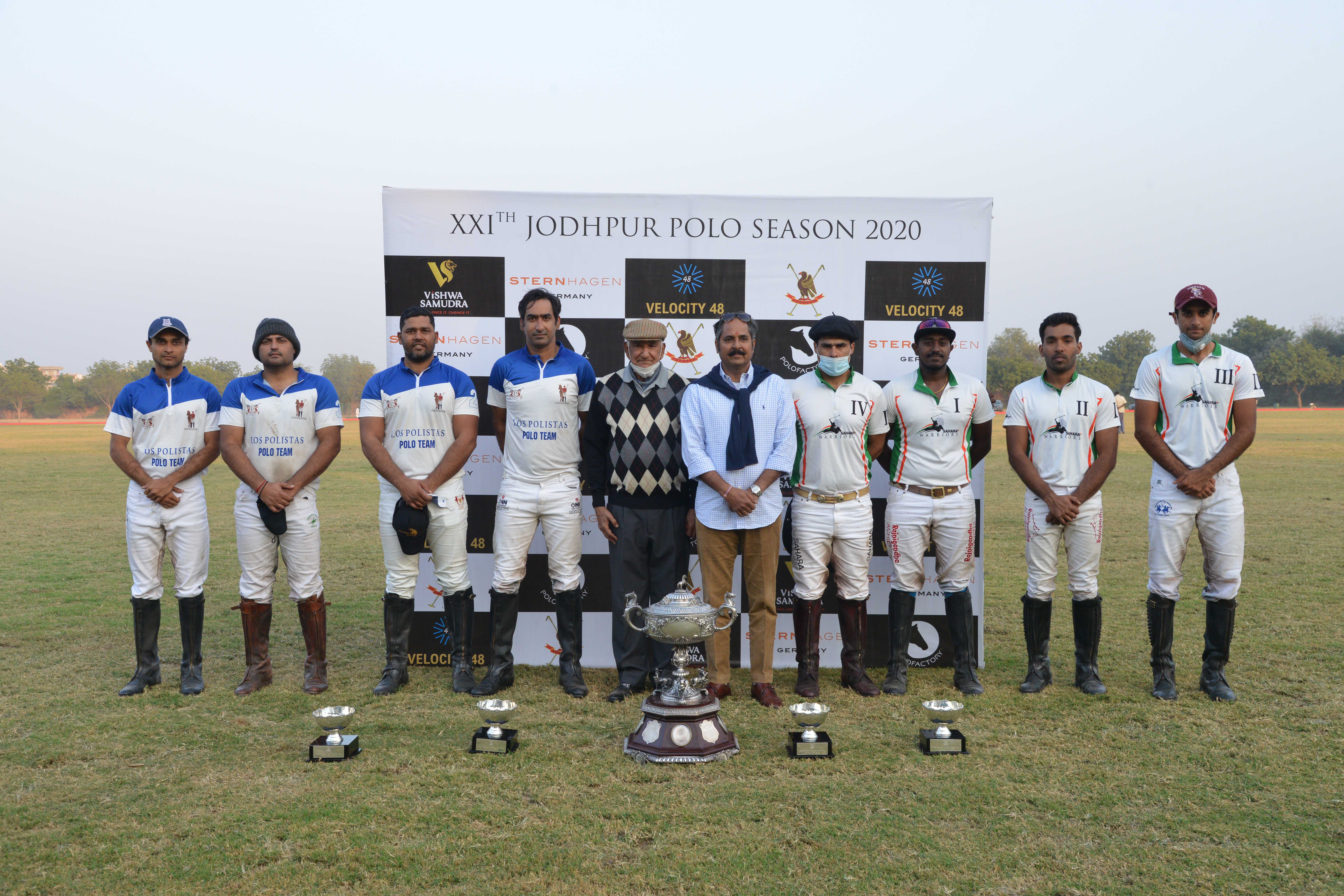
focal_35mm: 38
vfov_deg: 35.1
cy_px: 448
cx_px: 672
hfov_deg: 50.7
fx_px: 1419
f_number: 7.1
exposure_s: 1/250
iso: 1250
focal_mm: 38
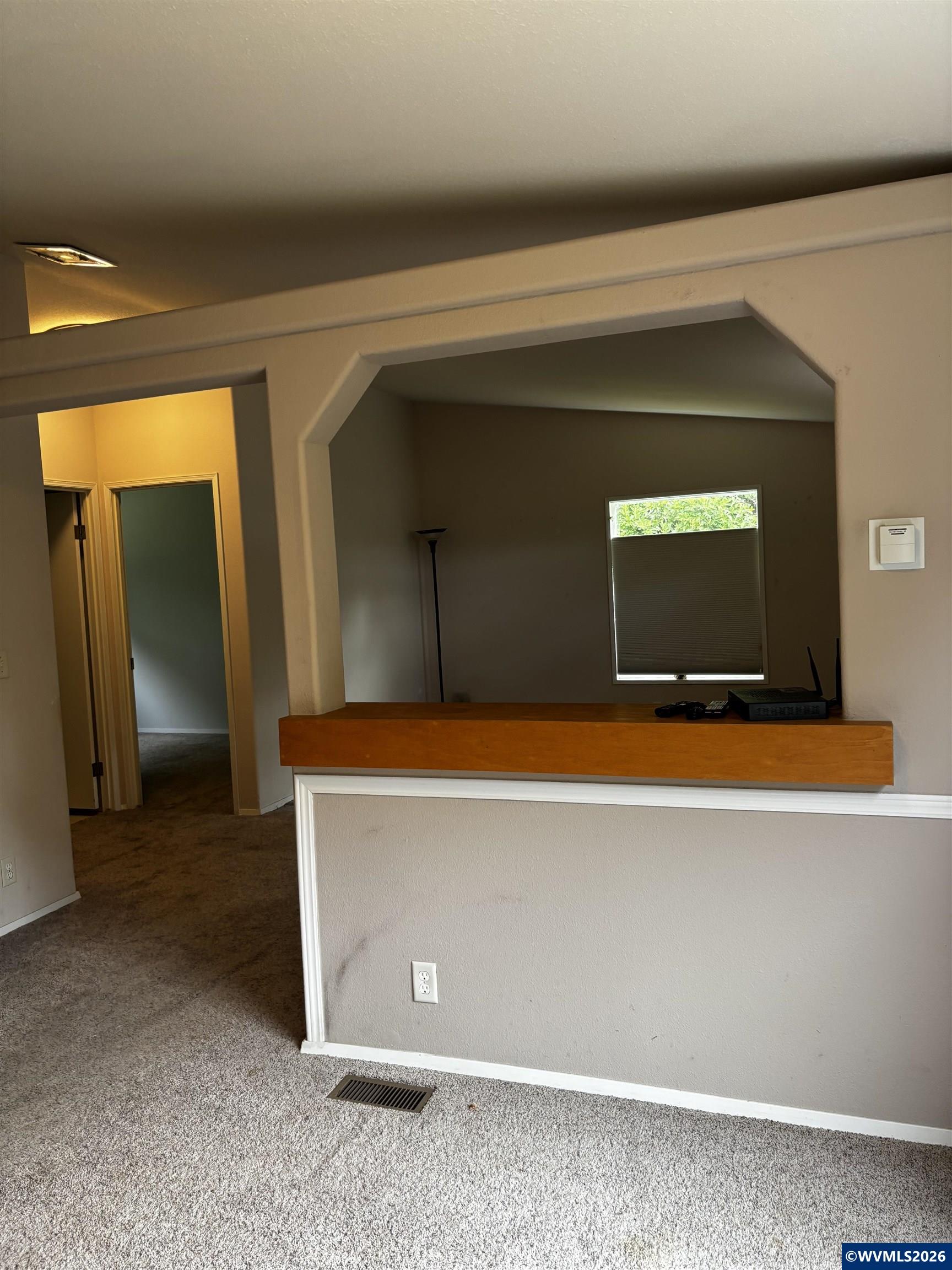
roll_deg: +2.2
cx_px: 476
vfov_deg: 67.3
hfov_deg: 53.1
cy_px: 635
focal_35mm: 26
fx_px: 953
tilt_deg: -0.6
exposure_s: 1/121
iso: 125
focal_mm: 5.96
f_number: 1.6
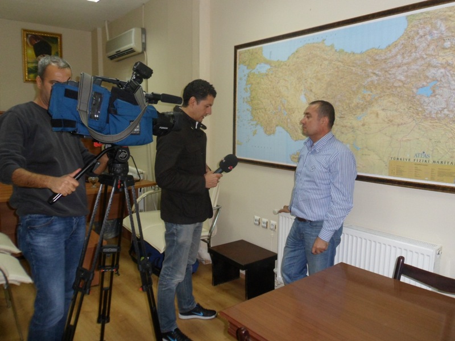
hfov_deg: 65.3
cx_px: 228
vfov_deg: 51.4
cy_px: 170
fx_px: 355
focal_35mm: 27
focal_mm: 4.9
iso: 200
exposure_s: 1/30
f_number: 3.3
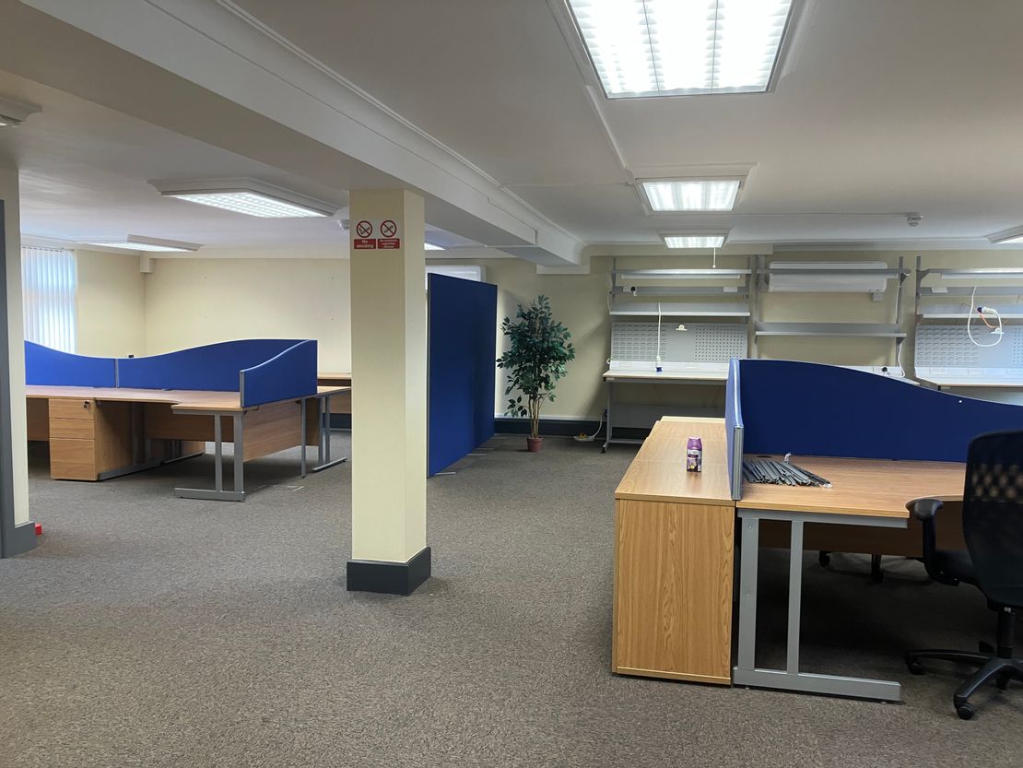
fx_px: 828
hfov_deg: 63.4
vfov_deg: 49.8
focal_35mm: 28
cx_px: 512
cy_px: 384
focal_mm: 3.99
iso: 100
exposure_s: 1/50
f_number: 1.8
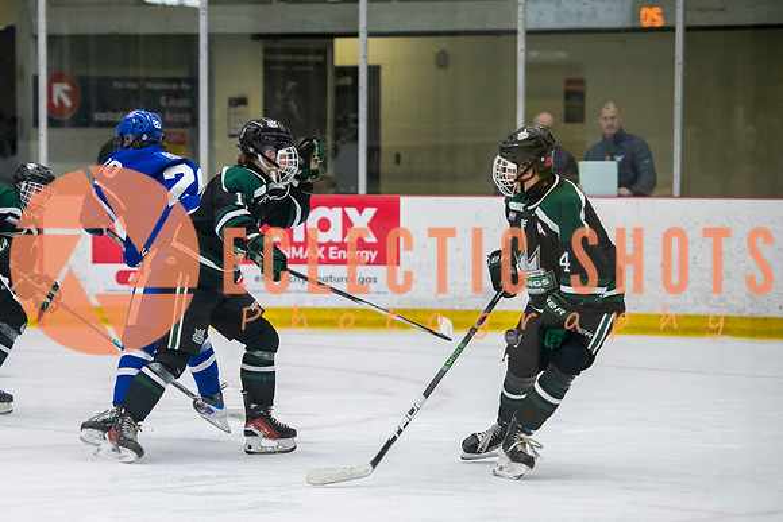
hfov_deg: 11.1
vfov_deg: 7.4
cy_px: 341
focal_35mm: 185
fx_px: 4015
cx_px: 254
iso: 2000
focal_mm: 135
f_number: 3.2
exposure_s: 1/640
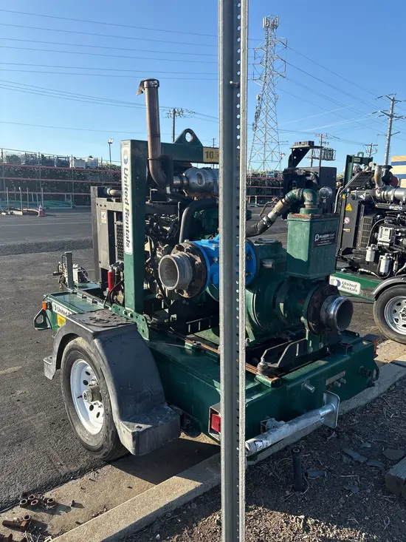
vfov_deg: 67.3
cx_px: 203
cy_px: 271
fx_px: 406
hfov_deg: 53.1
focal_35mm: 26
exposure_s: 1/1484
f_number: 1.6
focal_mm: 5.96
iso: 50
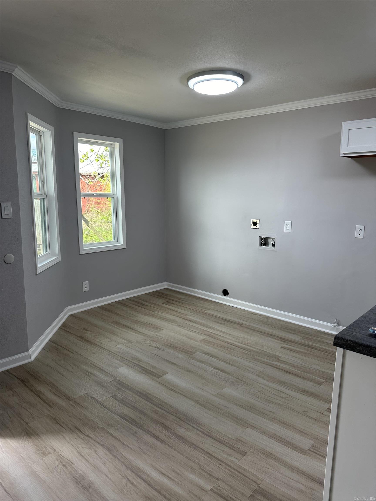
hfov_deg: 56.8
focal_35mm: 24
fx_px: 348
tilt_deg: -9.4
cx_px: 188
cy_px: 250
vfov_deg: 71.6
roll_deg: -0.5
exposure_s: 1/166
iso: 100
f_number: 1.78
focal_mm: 6.86
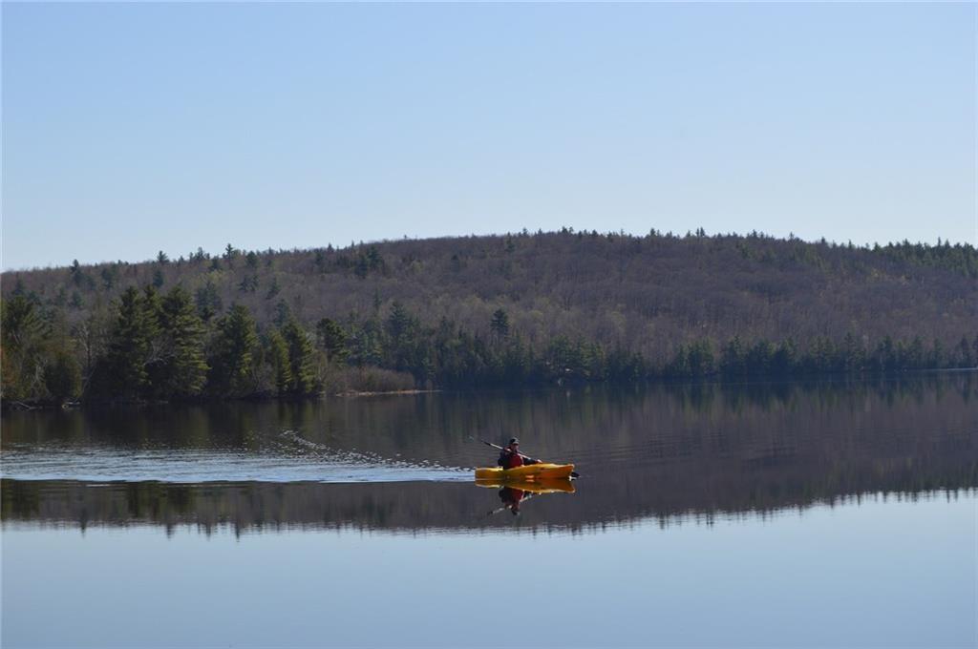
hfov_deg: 24.6
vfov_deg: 16.5
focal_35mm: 82
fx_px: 2238
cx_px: 489
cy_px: 324
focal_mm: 55
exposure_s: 1/320
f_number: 9
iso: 100
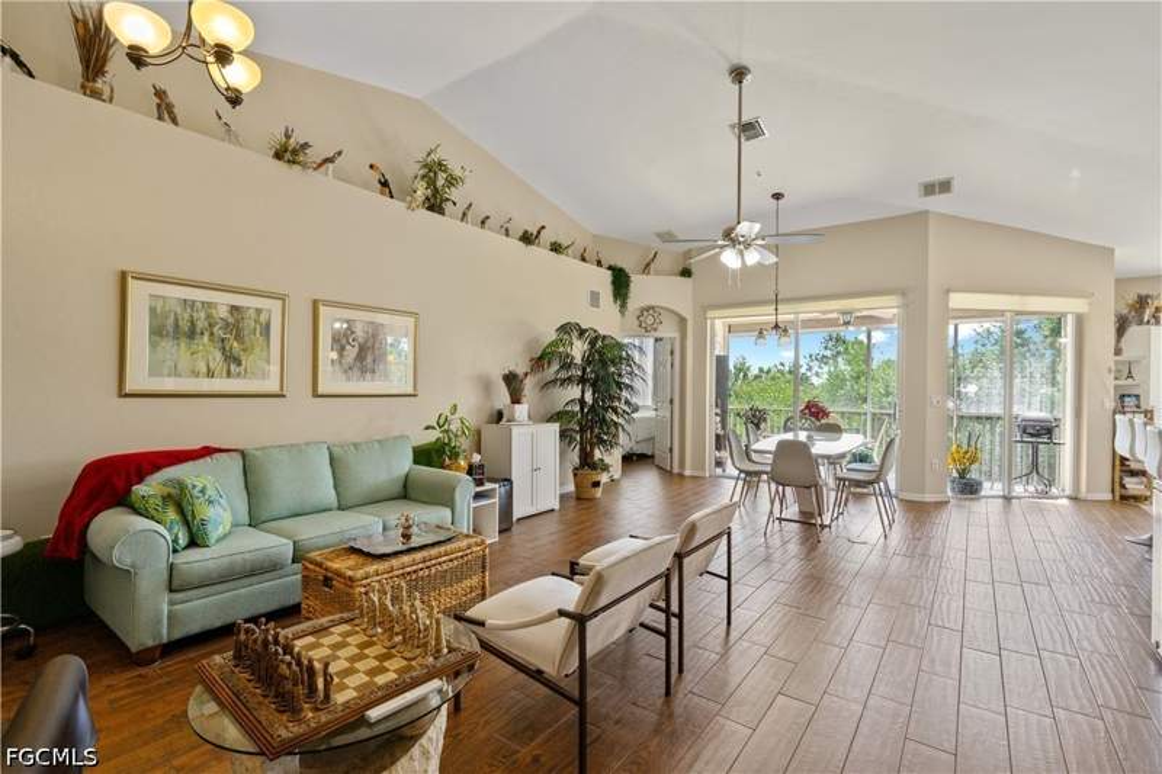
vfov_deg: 73.7
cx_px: 581
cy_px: 387
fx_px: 516
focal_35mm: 16
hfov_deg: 96.7
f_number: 8
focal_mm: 16
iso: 400
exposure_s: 1/50
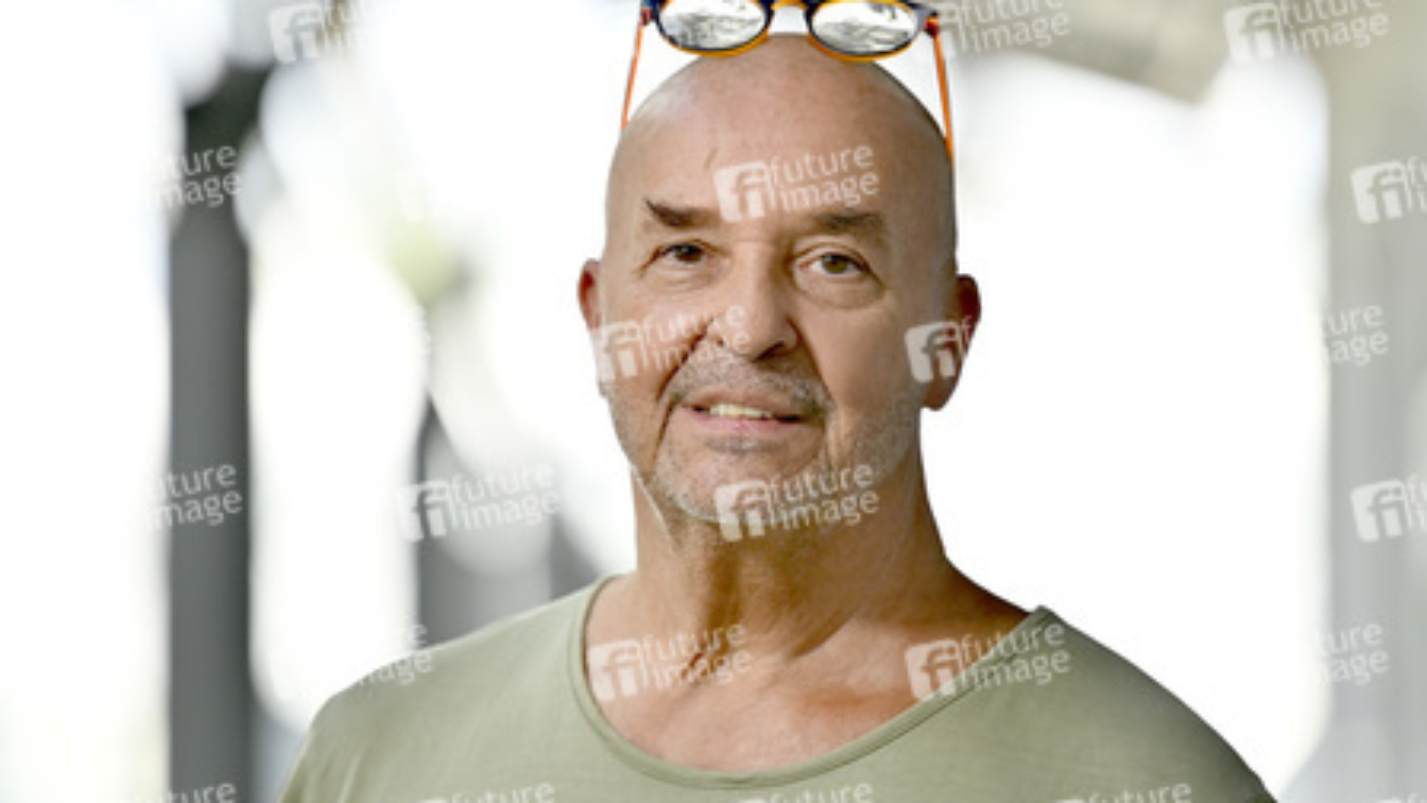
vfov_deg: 6.1
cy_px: 424
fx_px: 7568
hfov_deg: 10.8
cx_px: 712
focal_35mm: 200
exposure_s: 1/640
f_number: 2.8
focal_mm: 190
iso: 640
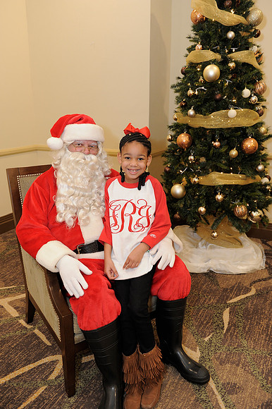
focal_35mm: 31
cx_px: 136
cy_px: 204
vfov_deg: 60.3
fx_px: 352
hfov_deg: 42.3
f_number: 4
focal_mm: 31
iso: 1600
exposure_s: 1/100
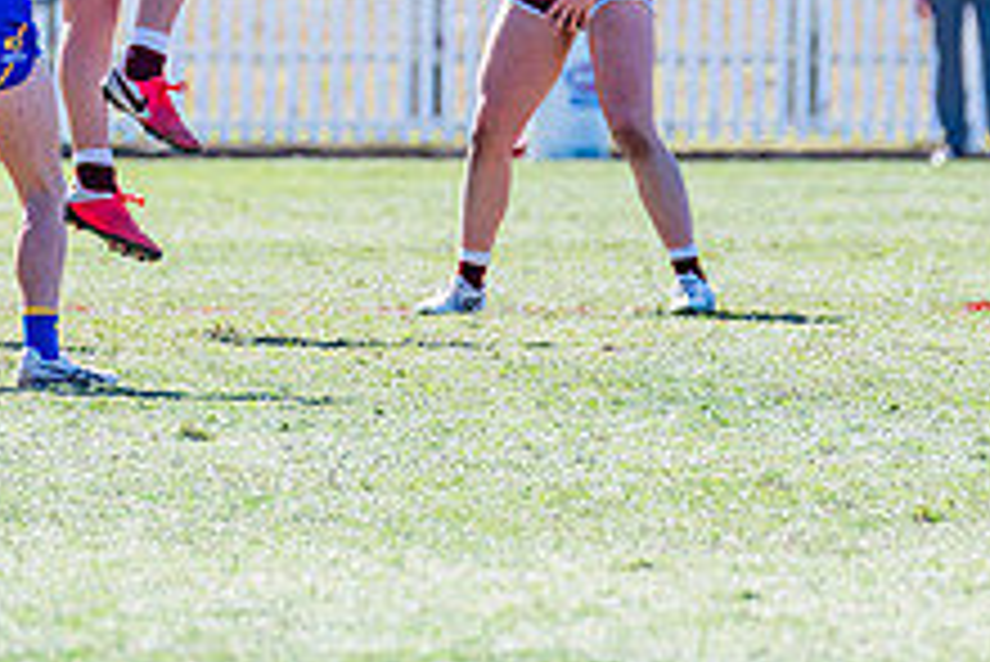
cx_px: -170
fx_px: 24463
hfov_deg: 2.3
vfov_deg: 1.5
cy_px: -213
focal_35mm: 889
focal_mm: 310
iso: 800
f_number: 6.3
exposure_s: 1/1600
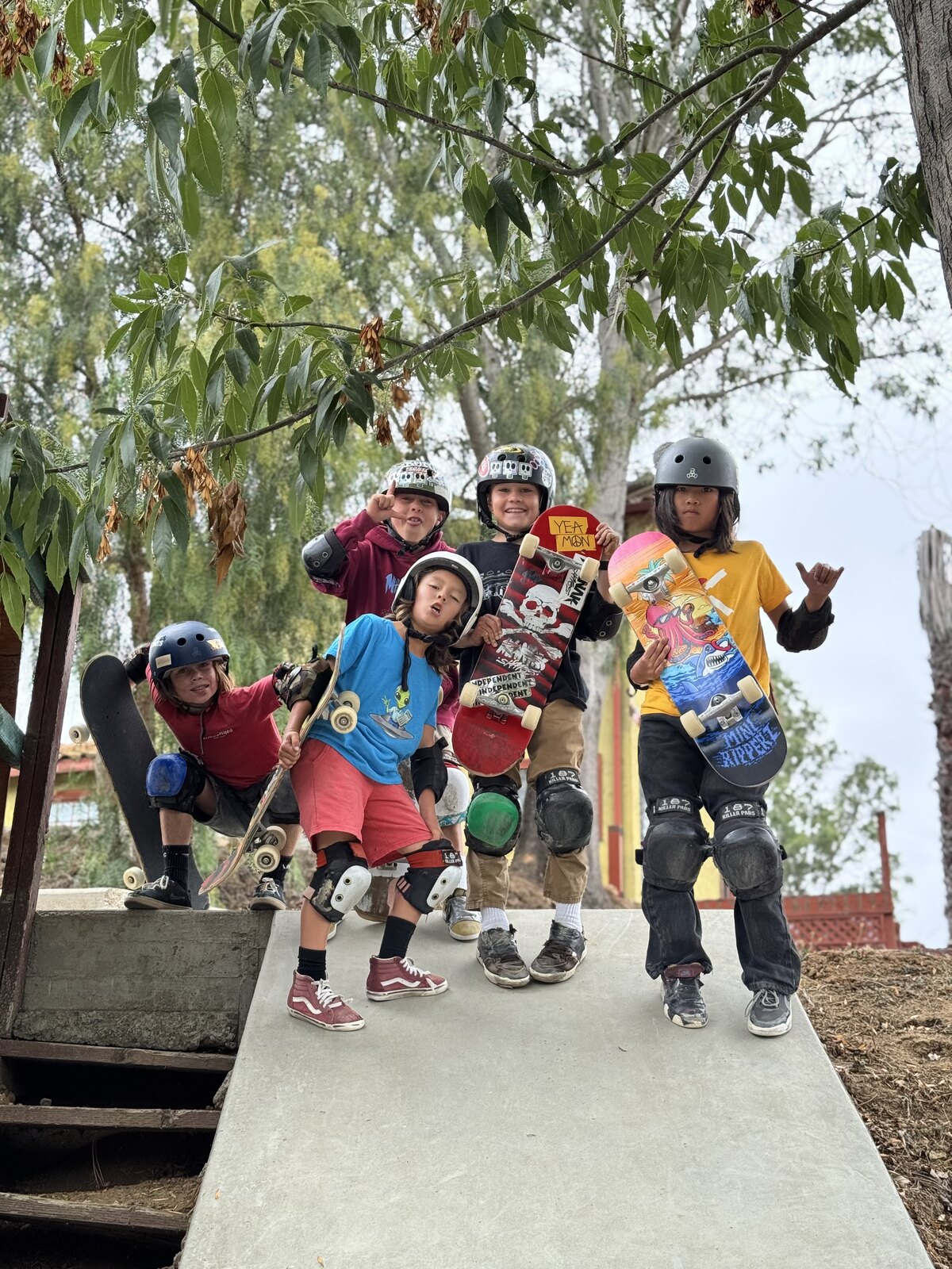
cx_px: 476
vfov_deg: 39.7
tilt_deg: +18.7
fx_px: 1760
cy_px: 634
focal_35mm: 48
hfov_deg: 30.3
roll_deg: -0.5
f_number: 1.78
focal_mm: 6.76
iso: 64
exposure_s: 1/739
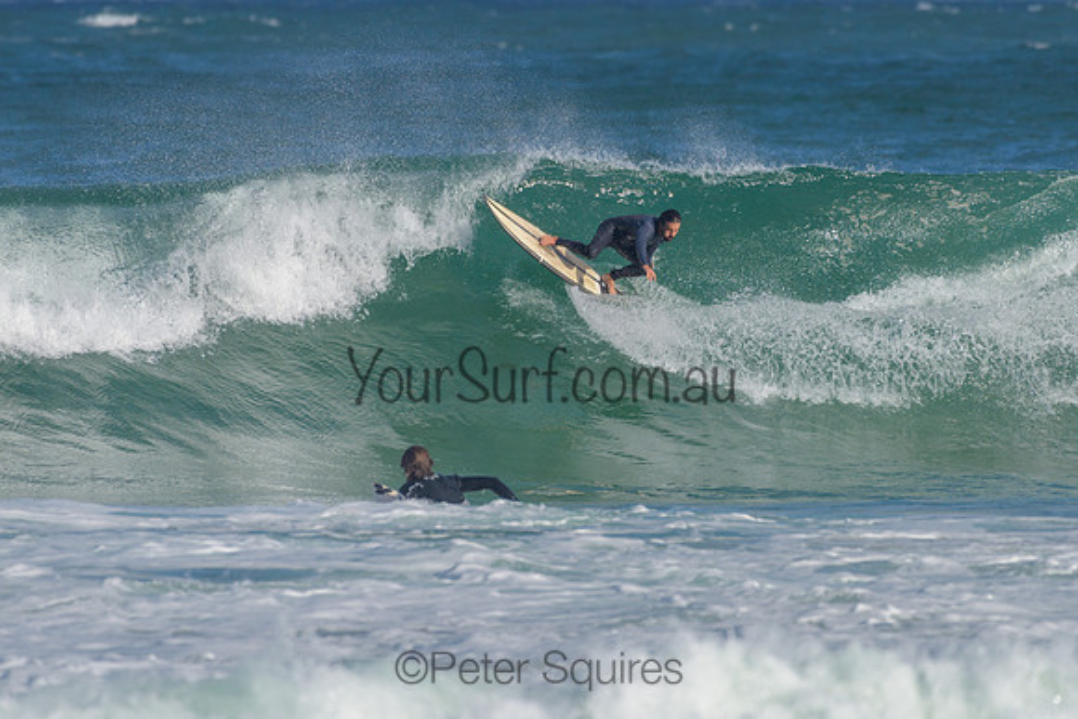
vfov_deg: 2.2
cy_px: 284
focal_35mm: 613
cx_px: 590
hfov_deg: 3.4
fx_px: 18346
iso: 160
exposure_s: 1/2000
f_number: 5.6
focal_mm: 500
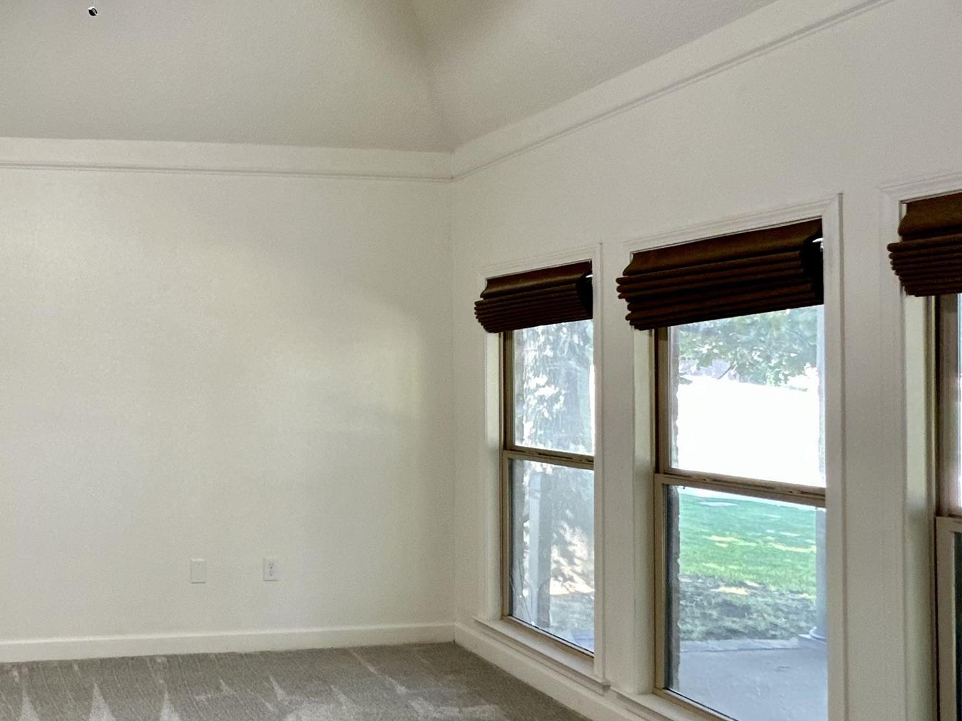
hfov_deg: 54.1
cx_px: 104
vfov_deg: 48.2
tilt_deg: +0.8
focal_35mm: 29
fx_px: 806
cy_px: 372
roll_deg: +0.0
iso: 250
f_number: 2.2
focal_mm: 2.22
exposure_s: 1/60
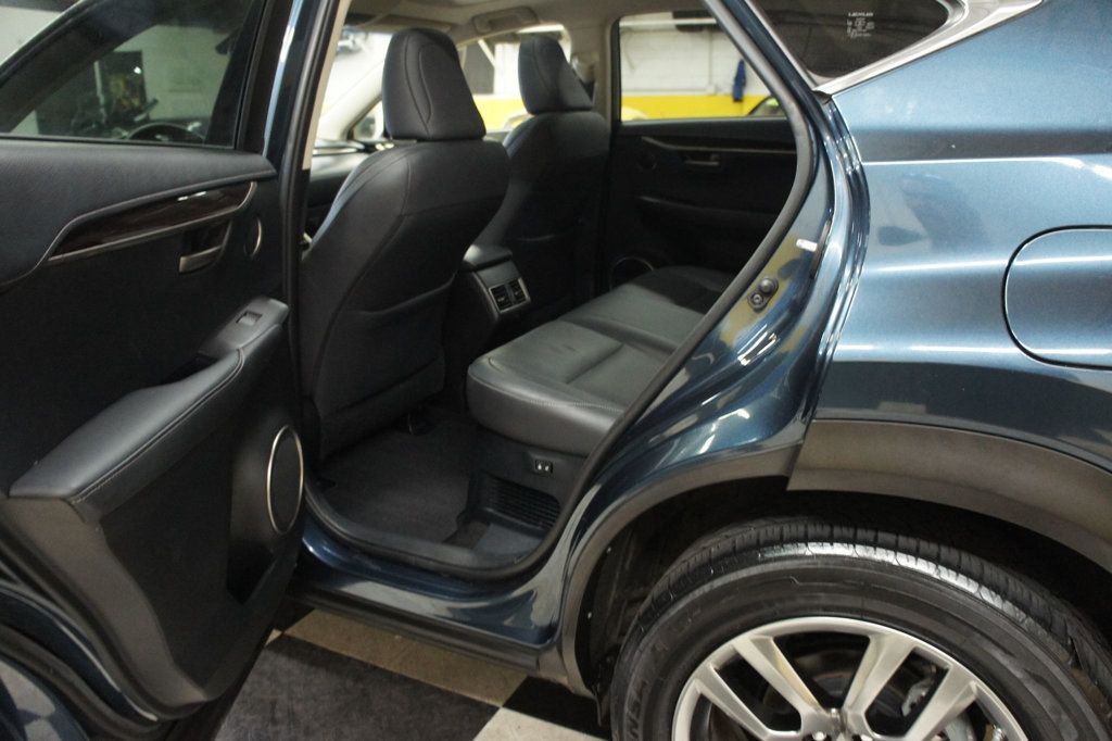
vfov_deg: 47.9
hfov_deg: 67.4
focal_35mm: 27
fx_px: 834
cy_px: 370
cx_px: 556
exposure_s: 1/30
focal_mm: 18
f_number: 3.5
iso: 1600
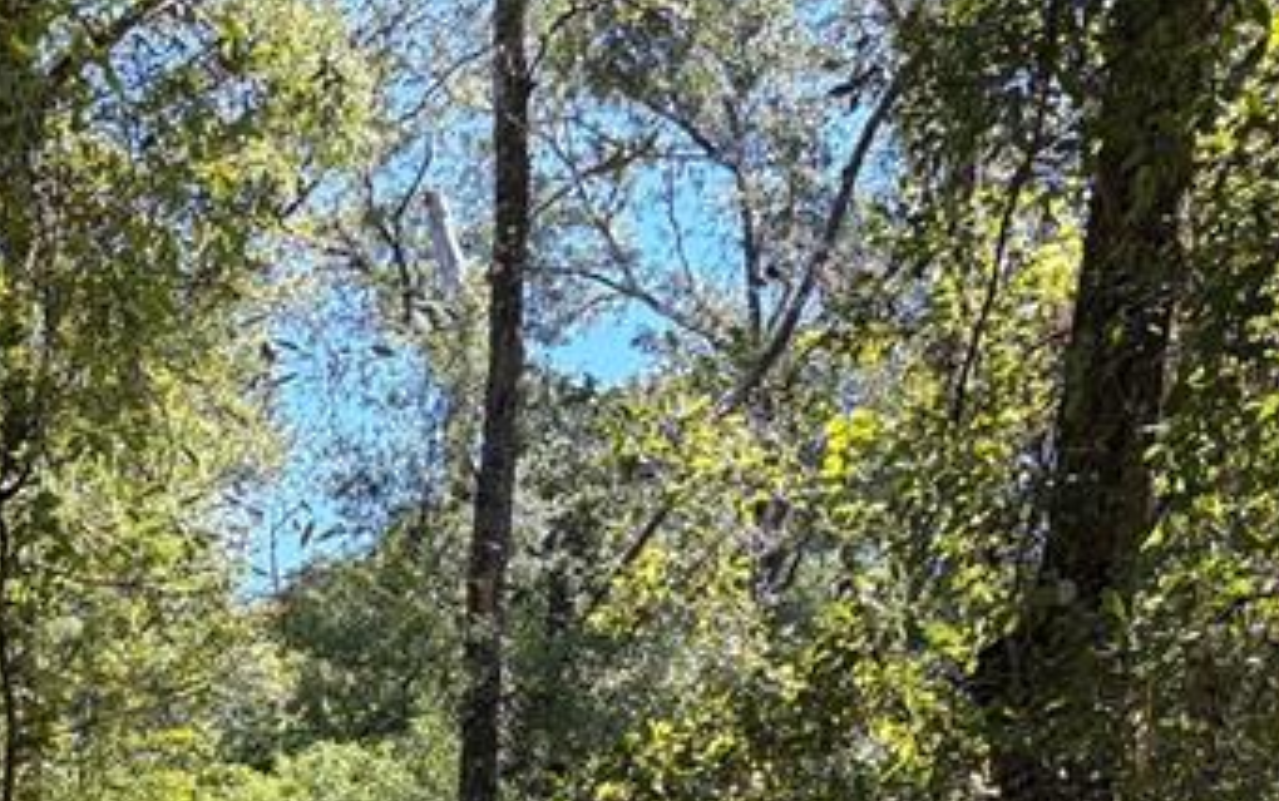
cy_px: 1429
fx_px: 2895
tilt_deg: -4.3
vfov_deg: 14.0
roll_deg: +1.4
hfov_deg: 22.2
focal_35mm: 83
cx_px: -410
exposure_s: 1/334
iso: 64
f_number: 1.6
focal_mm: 5.96
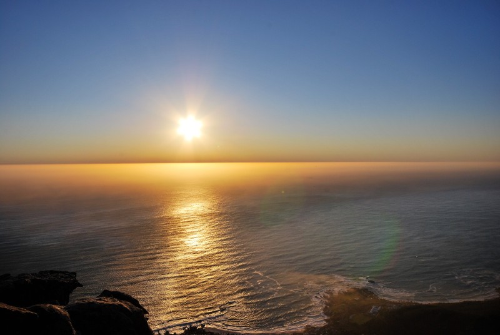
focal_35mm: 30
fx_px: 417
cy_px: 168
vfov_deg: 43.7
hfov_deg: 61.9
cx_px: 250
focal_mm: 20
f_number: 11
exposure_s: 1/400
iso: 100
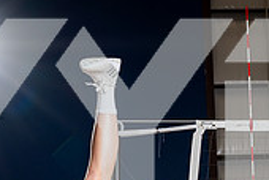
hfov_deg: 18.6
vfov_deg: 11.9
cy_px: 294
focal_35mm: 109
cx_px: 199
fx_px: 816
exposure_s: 1/250
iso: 100
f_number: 8
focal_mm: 32
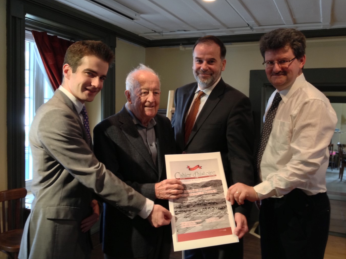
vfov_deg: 38.7
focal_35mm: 37
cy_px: 125
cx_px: 181
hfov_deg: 50.1
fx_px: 370
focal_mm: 4.28
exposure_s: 1/20
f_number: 2.4
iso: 125
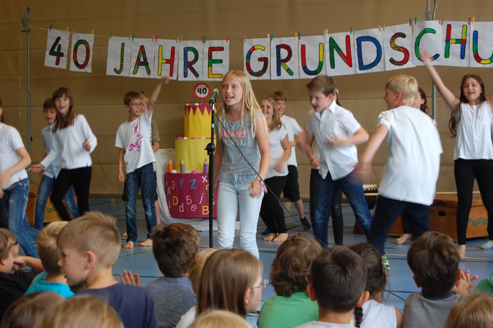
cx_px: 246
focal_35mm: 82
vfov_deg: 16.5
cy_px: 164
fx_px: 1129
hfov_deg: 24.6
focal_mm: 55
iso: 400
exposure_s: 1/40
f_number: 5.6
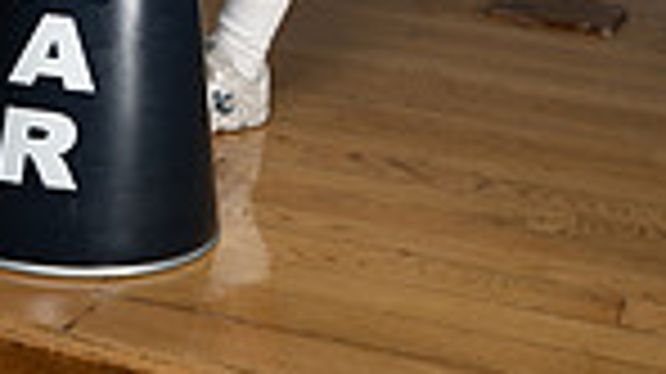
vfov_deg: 9.9
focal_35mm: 102
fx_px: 1800
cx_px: 324
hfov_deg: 21.0
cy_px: -622
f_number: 4.5
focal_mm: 32
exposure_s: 1/250
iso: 100
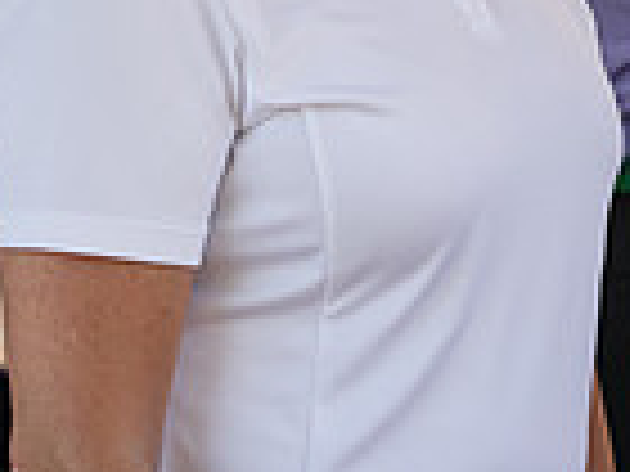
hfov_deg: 7.1
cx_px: 531
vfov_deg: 5.3
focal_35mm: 279
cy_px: -70
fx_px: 5078
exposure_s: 1/320
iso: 125
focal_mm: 70
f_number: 4
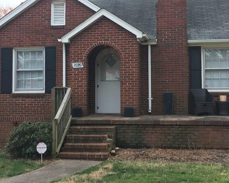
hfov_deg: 33.6
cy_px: 75
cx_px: 116
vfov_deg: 27.1
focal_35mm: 56
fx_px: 379
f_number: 2.2
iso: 25
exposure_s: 1/157
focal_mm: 4.15
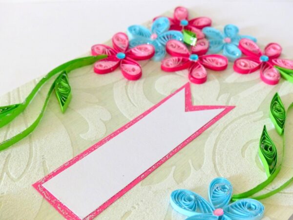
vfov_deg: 27.0
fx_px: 457
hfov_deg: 35.5
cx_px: 146
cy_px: 110
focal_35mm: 54
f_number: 2.8
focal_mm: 9.8
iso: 400
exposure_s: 1/50
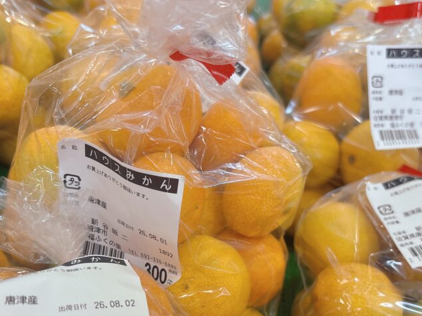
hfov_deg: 47.8
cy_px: 217
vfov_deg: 36.4
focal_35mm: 39
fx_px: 475
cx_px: 224
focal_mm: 5.96
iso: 80
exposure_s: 1/120
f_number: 1.6
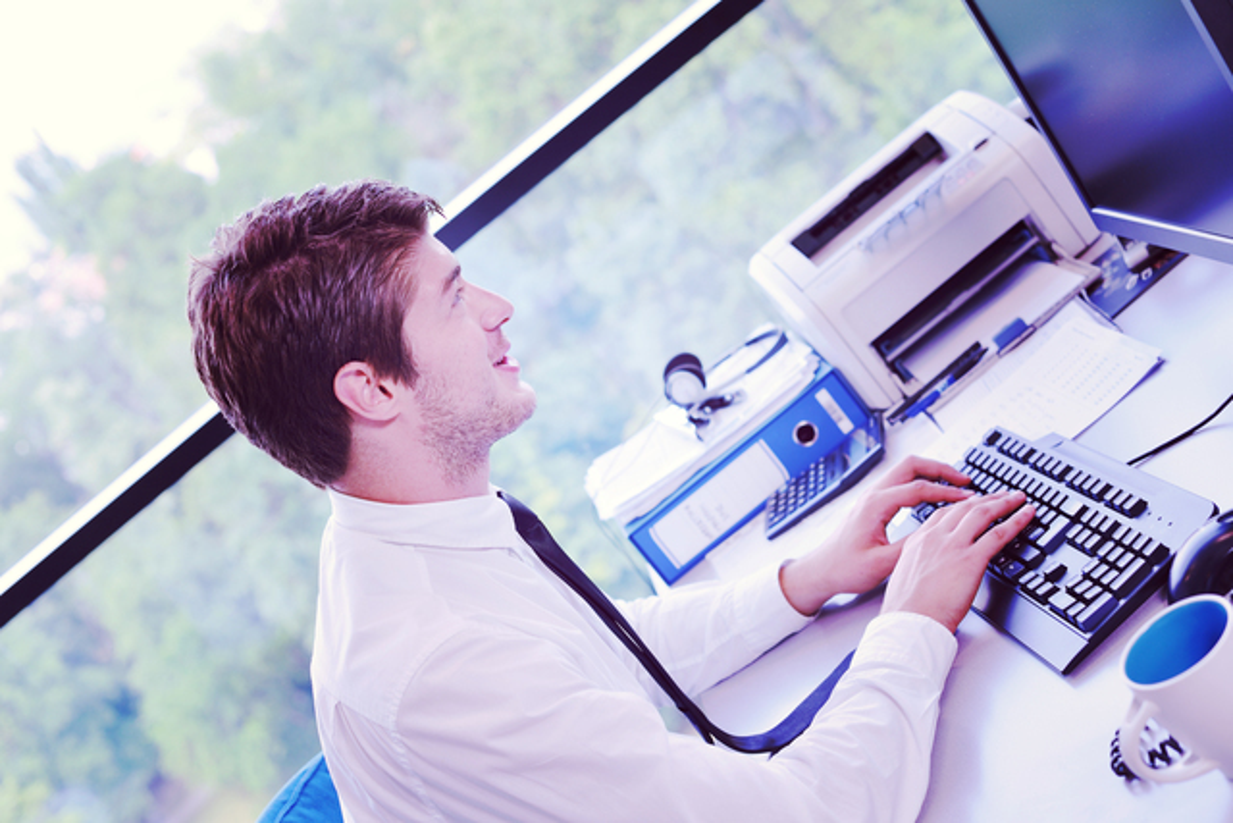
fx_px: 1713
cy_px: 412
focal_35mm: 50
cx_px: 616
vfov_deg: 27.0
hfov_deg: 39.6
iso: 100
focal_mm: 50
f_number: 4
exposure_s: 1/100
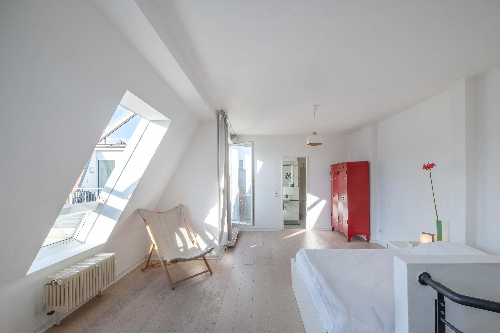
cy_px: 176
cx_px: 261
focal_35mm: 16
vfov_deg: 73.7
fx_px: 222
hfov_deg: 96.7
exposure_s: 1/250
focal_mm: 10
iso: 400
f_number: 9
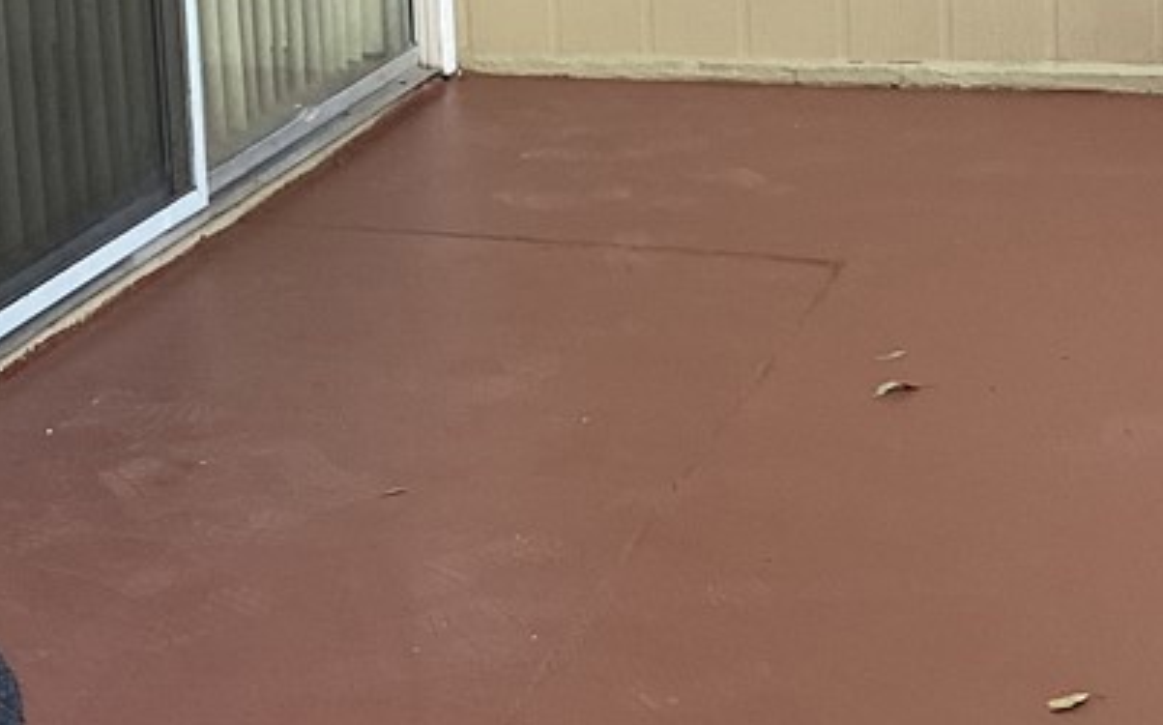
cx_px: 261
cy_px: -81
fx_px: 2661
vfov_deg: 15.1
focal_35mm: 84
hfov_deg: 24.3
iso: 80
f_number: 2.4
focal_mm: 3.3
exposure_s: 1/120
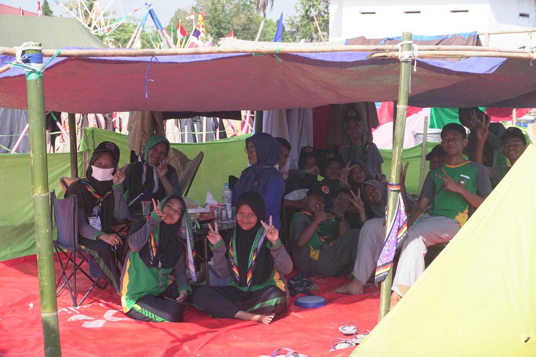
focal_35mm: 70
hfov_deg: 28.6
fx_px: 1050
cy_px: 178
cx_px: 268
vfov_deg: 19.3
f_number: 8
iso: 320
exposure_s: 1/350
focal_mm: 47
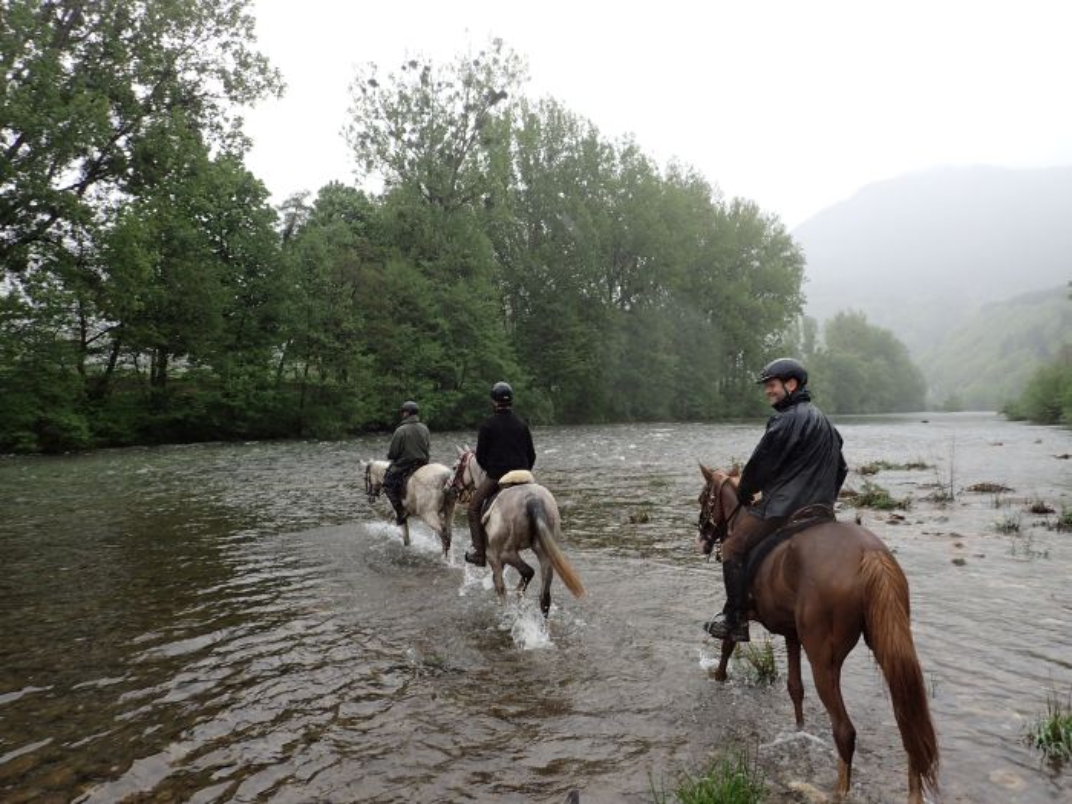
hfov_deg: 69.4
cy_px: 402
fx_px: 774
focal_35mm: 25
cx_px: 536
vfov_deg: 54.9
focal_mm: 4.5
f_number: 2.8
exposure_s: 1/640
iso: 100
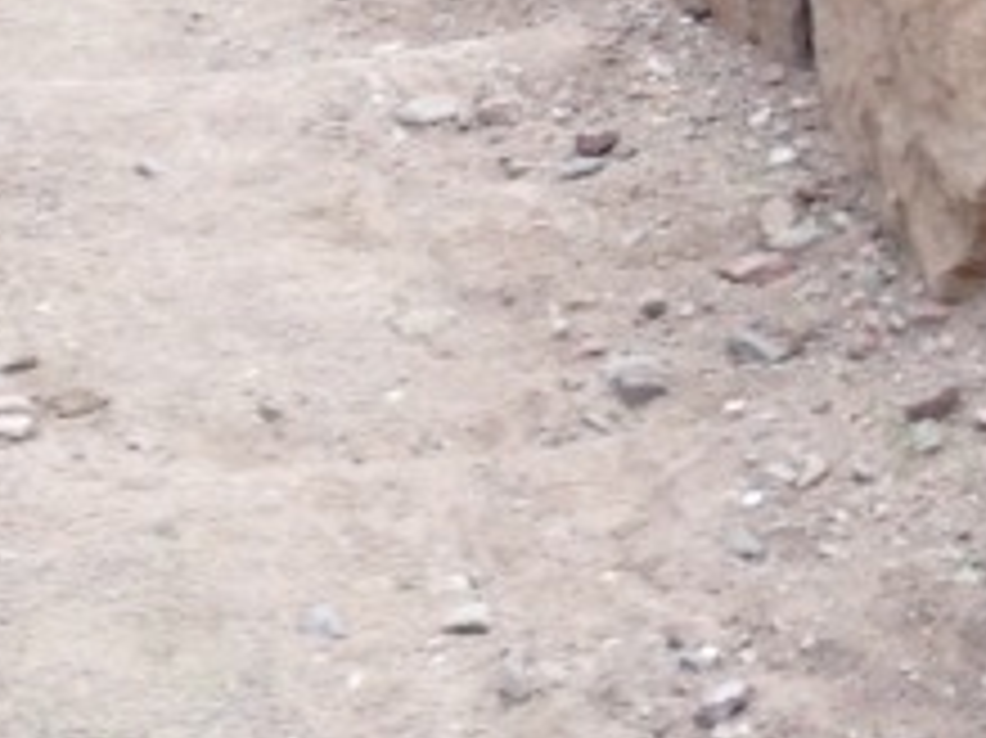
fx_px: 4583
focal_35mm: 161
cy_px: -598
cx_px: 576
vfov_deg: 8.8
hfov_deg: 12.3
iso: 50
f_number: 2.4
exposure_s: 1/199
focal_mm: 4.12
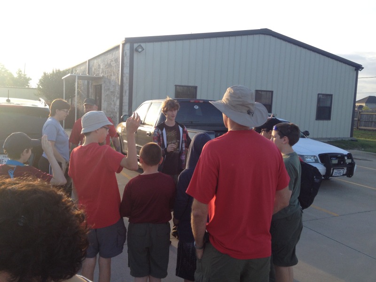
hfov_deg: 52.6
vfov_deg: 40.7
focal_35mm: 35
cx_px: 188
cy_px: 141
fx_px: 380
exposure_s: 1/356
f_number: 2.4
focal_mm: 4.28
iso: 50
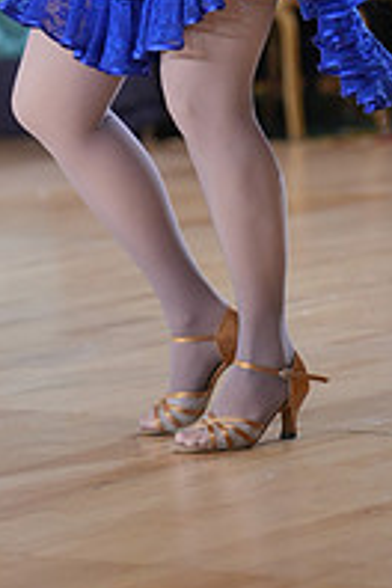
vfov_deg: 7.6
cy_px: -146
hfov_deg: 5.1
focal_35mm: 270
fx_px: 4410
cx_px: -1
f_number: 2
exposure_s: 1/500
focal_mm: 92
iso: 1000
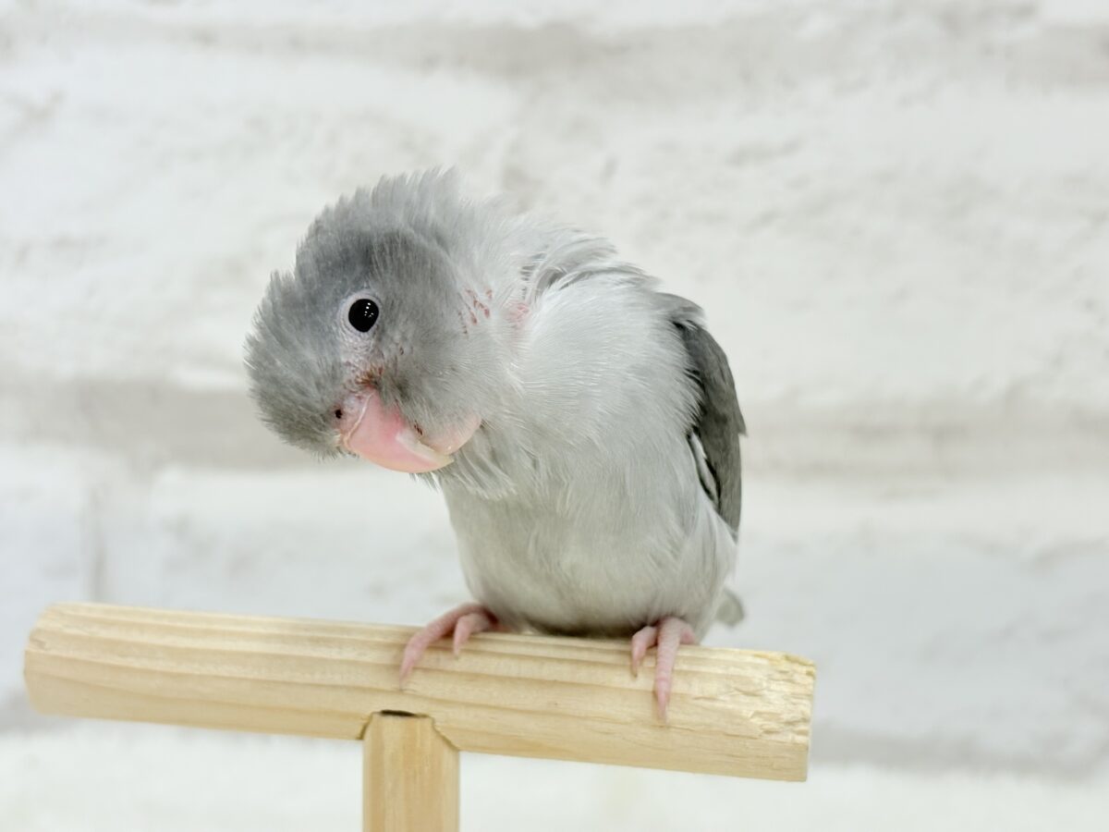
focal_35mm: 52
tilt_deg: -7.9
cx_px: 554
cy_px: 416
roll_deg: -0.3
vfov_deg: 28.0
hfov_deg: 36.8
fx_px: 1666
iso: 80
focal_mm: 5.96
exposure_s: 1/100
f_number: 1.6
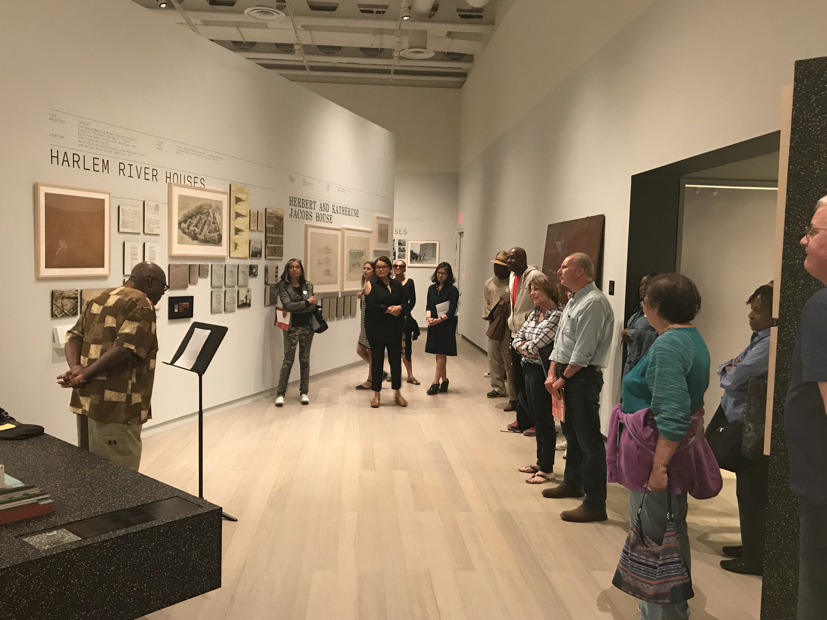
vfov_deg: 46.8
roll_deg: -1.1
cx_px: 409
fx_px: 717
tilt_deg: -4.7
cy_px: 322
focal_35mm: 30
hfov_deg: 60.0
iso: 100
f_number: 1.8
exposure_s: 1/13
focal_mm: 3.99
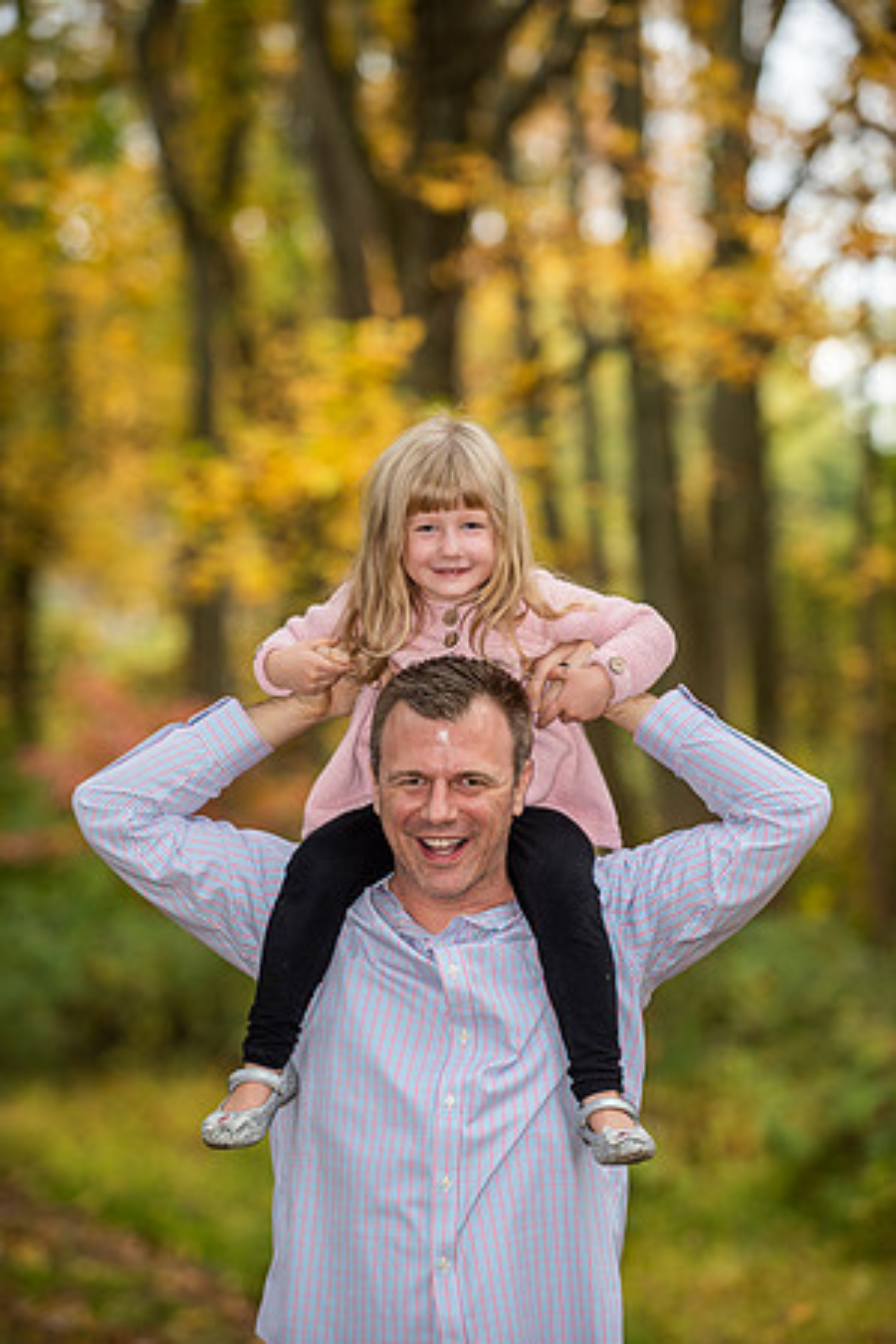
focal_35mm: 150
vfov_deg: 13.7
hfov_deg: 9.1
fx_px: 5600
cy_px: 672
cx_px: 448
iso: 250
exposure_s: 1/125
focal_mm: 150
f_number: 3.5
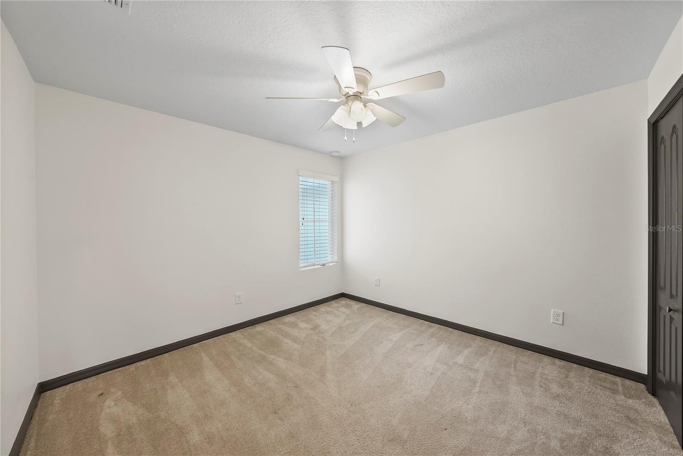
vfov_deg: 90.1
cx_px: 342
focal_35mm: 12
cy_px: 228
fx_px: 228
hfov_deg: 112.6
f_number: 7.1
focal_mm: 12
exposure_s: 1/4
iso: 800
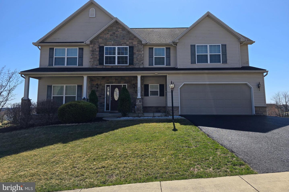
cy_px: 85
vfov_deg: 53.0
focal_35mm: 24
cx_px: 145
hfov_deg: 73.7
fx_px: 193
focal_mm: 6.3
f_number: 1.7
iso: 12
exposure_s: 1/705
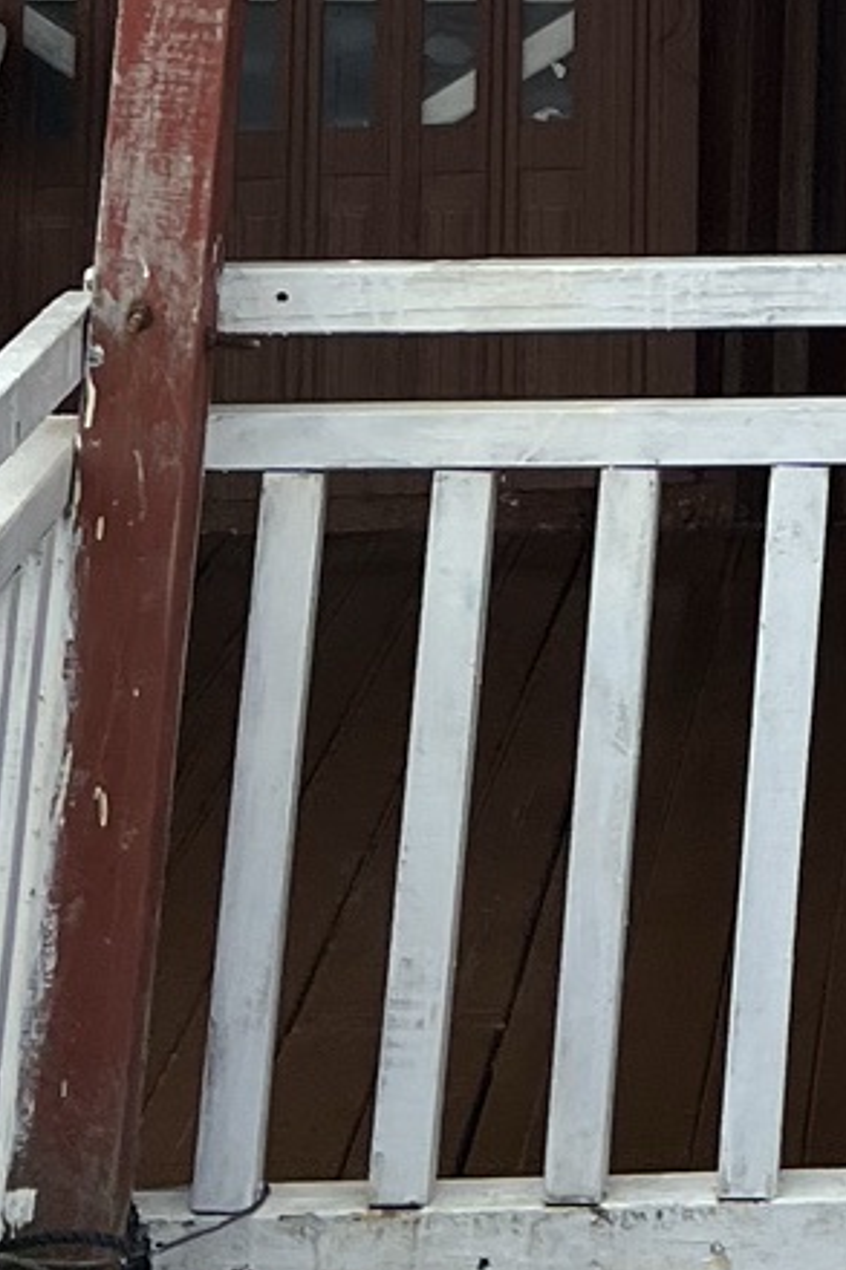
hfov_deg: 10.4
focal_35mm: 123
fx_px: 4339
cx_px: 1602
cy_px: -1247
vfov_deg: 14.1
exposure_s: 1/6993
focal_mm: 5.7
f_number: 1.5
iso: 50
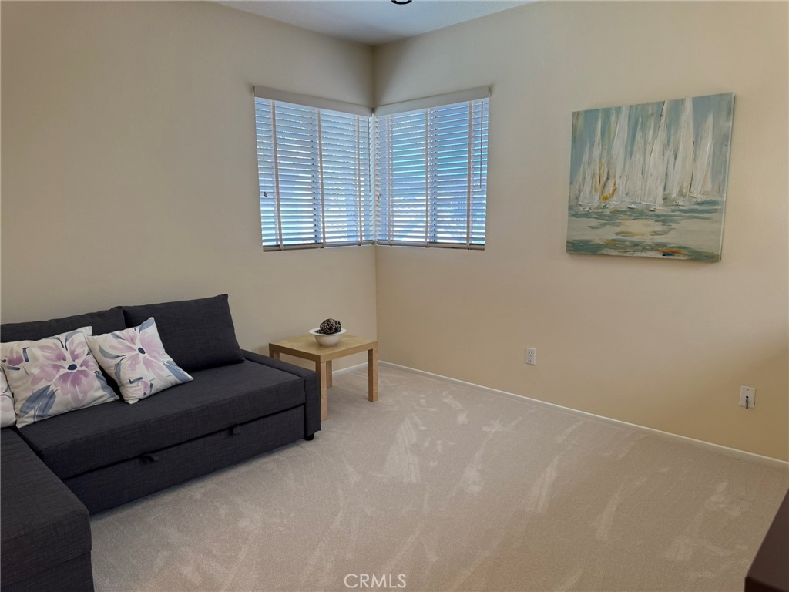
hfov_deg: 71.6
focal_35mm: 24
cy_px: 296
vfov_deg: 56.8
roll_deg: -0.1
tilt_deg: -8.5
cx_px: 394
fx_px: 547
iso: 100
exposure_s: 1/170
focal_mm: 6.76
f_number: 1.78
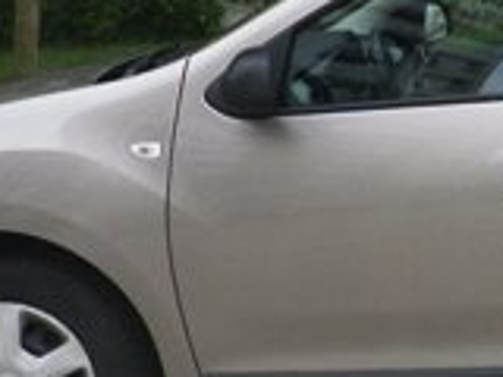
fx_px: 1627
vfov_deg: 13.1
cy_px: 66
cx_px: 676
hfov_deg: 16.5
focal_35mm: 112
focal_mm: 5
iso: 80
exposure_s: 1/60
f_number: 3.5
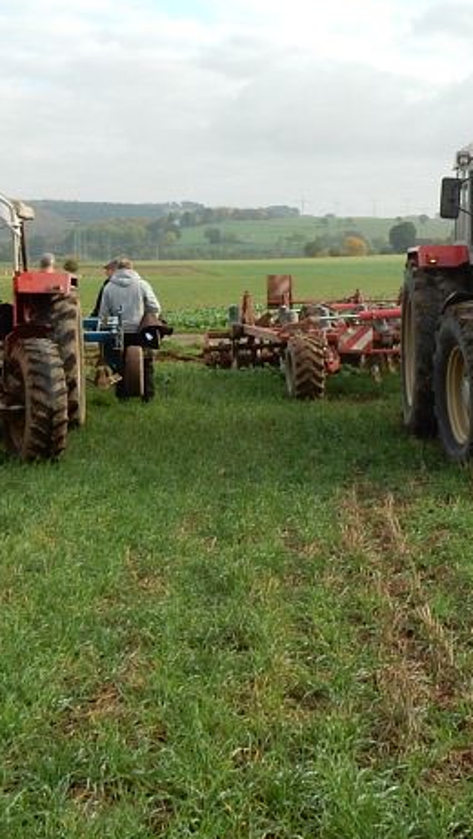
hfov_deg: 17.4
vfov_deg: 30.9
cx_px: 458
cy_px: 326
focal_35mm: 68
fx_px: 1513
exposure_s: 1/400
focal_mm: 6.4
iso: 125
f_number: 4
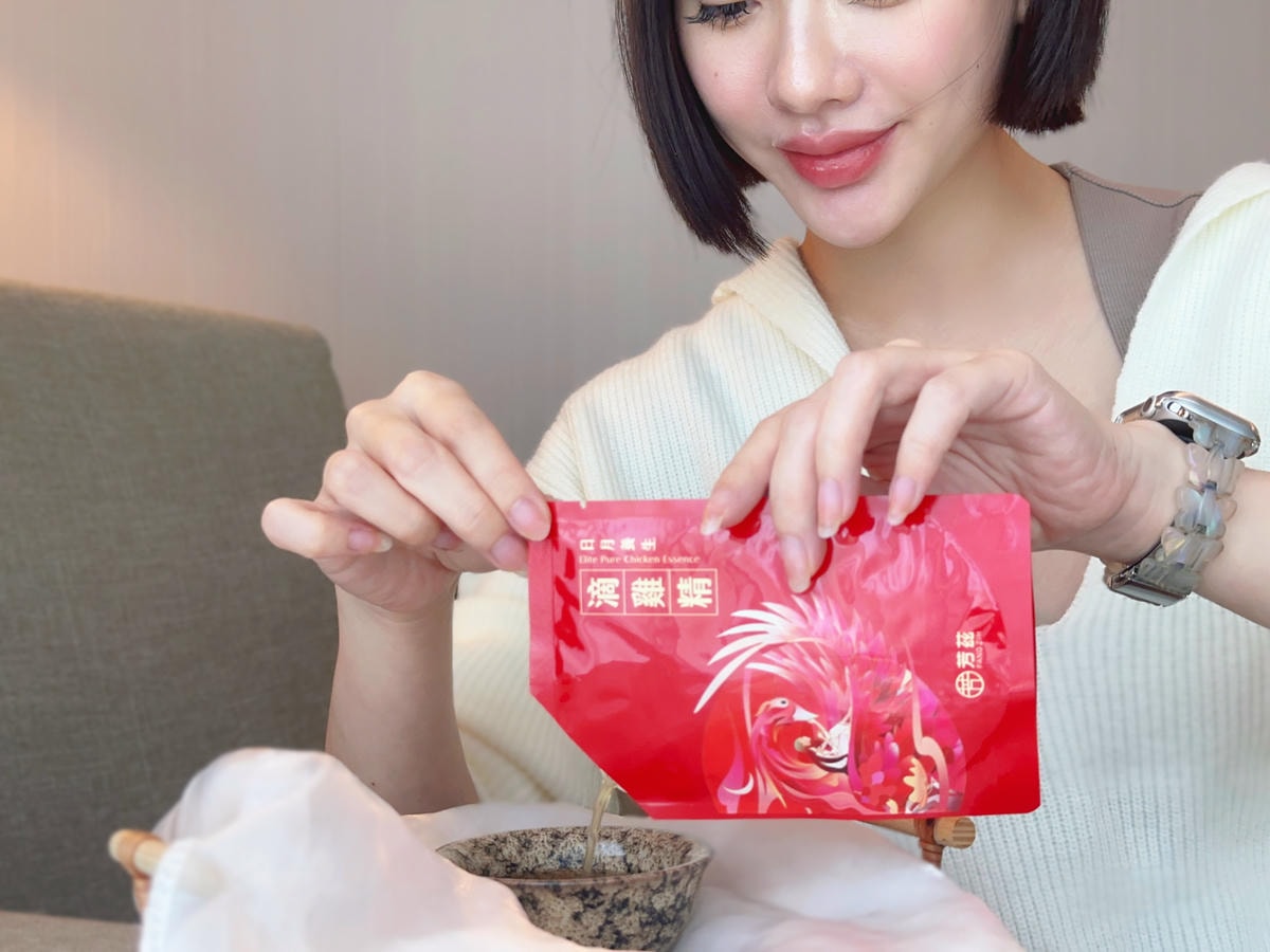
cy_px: 476
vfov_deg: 30.3
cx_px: 635
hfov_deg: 39.7
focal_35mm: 48
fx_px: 1761
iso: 64
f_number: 1.78
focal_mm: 6.86
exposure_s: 1/156
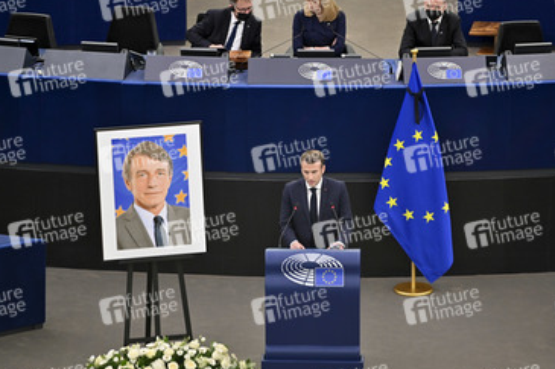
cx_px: 311
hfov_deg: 8.3
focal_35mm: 247
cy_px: 193
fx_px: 3806
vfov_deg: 5.6
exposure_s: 1/250
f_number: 2.8
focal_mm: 200
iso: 800
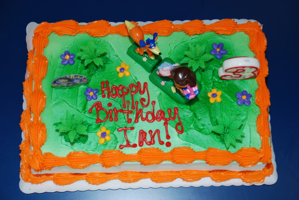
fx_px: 599
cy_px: 100
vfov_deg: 19.0
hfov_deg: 28.0
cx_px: 150
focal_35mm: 72
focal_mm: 48
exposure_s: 1/60
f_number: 4.8
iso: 200
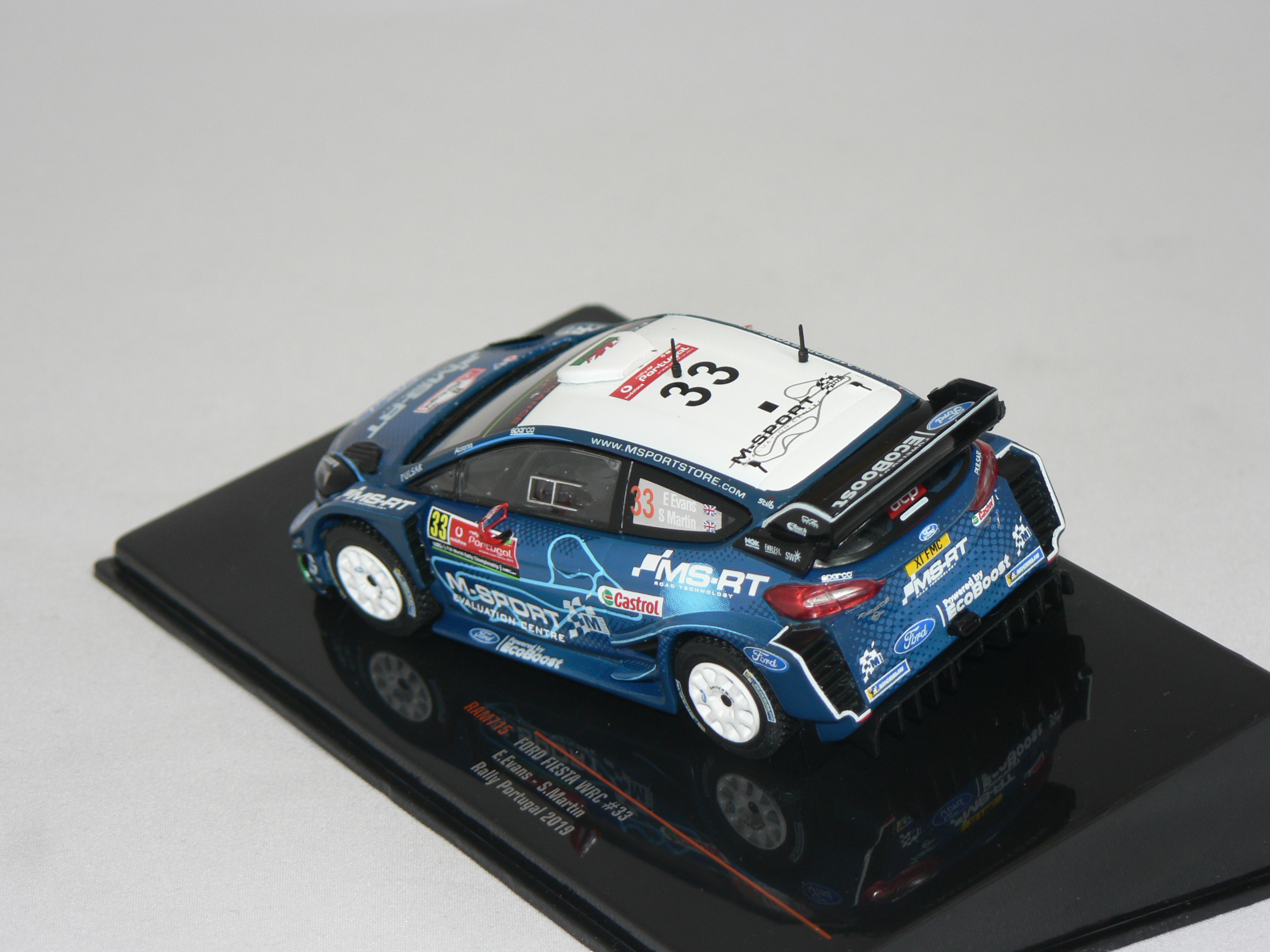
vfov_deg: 11.4
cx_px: 635
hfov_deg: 15.2
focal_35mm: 130
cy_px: 476
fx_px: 4769
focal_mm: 21.6
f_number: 3.2
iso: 80
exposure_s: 1/60
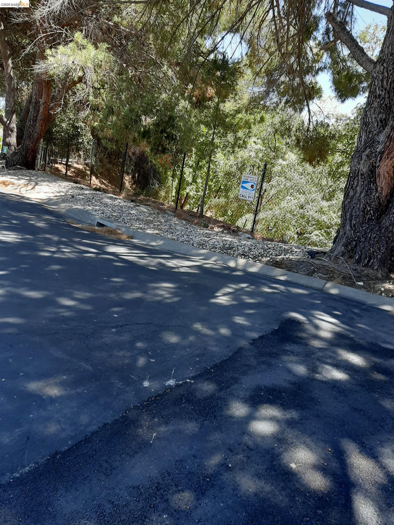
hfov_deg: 53.1
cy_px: 262
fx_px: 395
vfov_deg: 67.3
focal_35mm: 26
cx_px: 197
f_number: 1.7
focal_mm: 3.93
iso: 40
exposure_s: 1/213
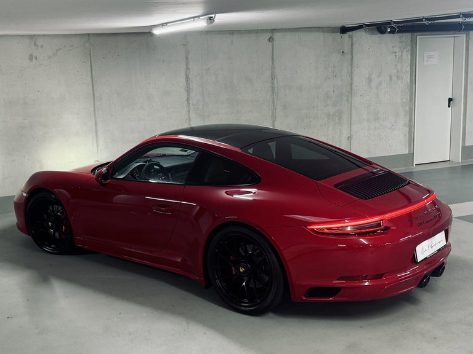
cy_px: 177
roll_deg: +2.9
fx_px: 328
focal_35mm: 24
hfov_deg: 71.6
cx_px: 236
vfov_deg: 56.8
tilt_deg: -10.9
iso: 250
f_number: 1.78
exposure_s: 1/100
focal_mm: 6.76
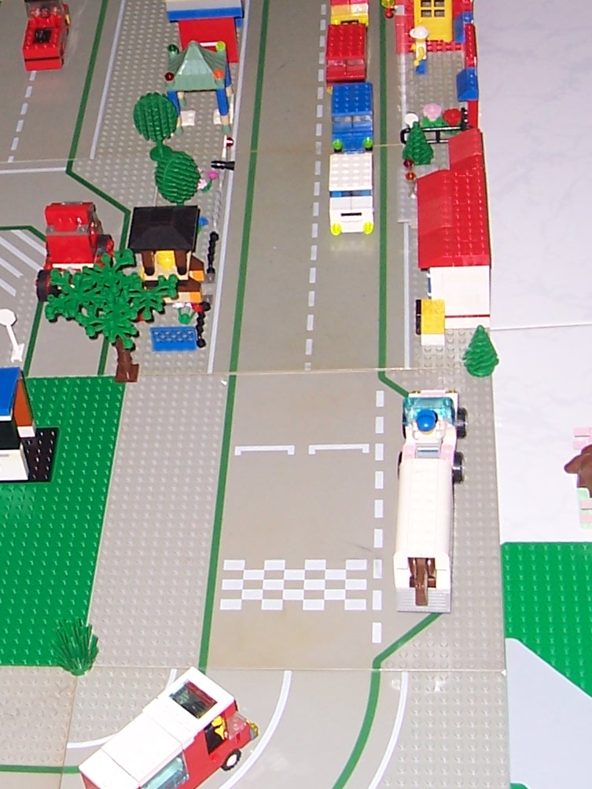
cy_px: 286
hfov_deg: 18.4
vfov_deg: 24.9
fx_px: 1779
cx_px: 1
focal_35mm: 78
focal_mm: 5.6
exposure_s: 1/60
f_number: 2.7
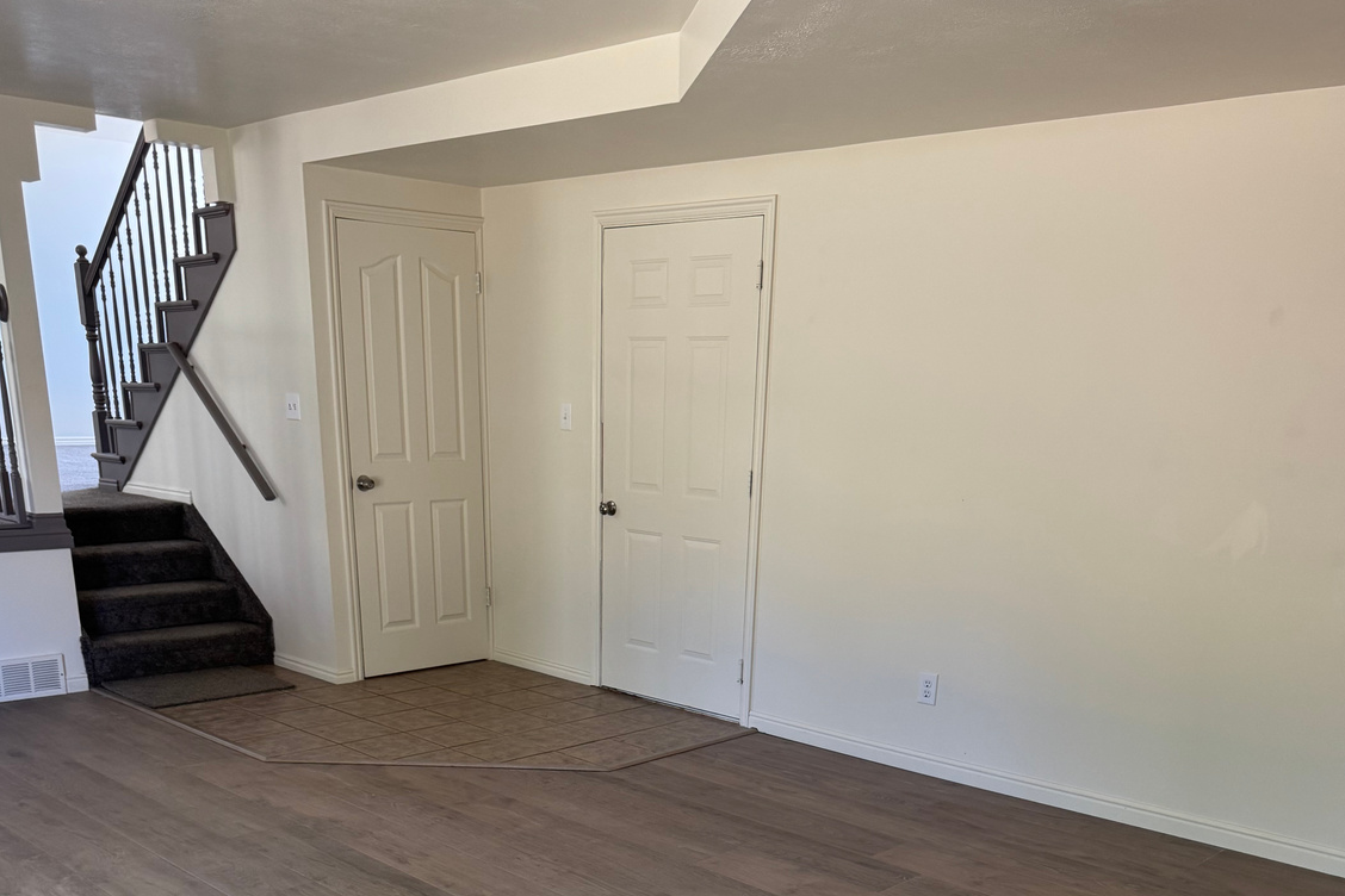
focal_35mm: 34
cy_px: 829
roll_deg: -2.3
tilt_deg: -18.7
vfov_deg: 36.2
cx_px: 667
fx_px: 1270
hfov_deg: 55.8
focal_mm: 6.76
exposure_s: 1/88
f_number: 1.78
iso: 200
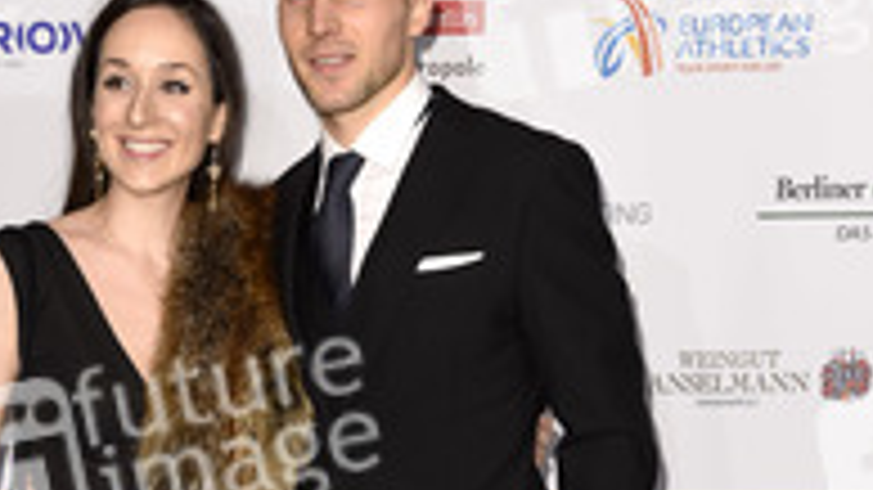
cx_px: 279
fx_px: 1898
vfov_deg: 14.0
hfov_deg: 25.7
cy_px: 670
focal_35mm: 82
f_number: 5.6
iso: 500
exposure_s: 1/200
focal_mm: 38
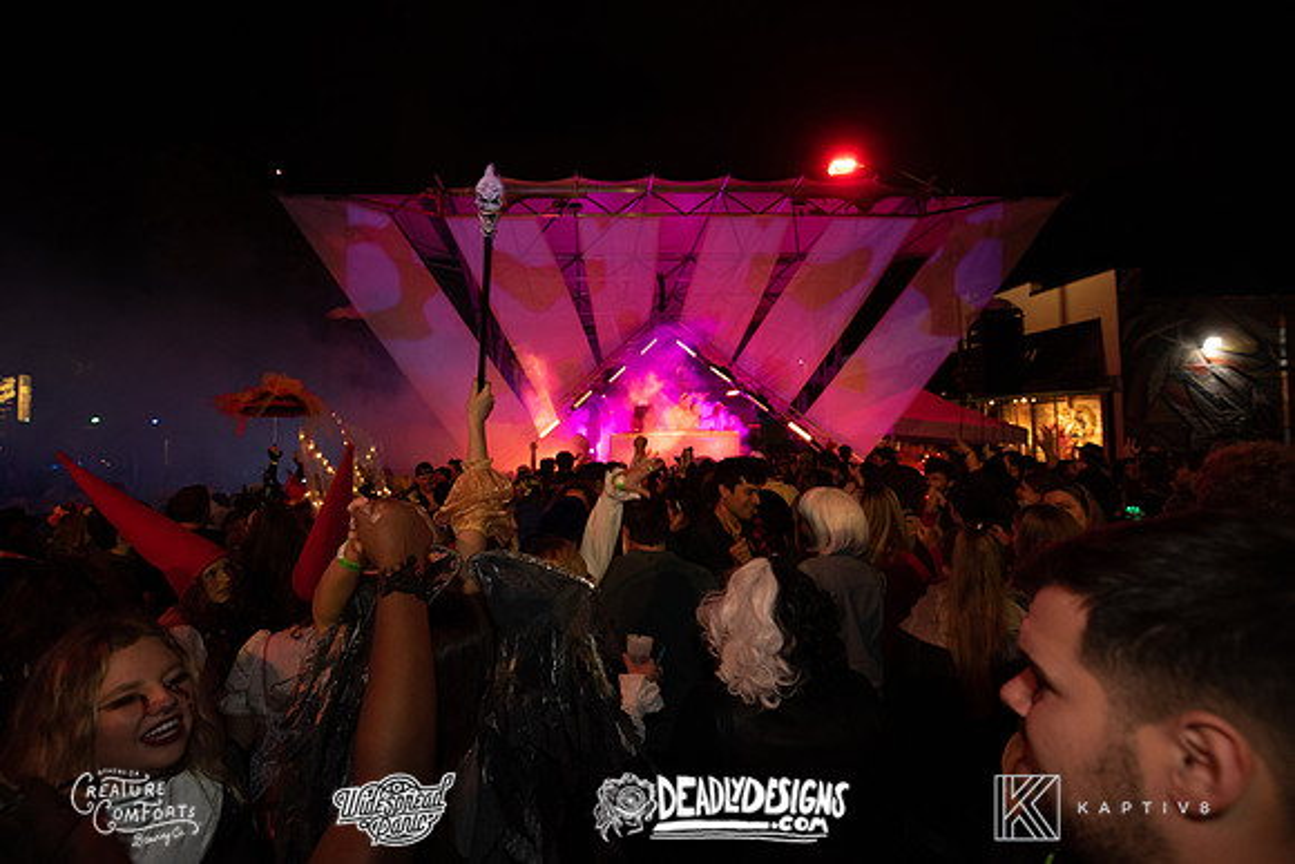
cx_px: 600
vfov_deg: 75.5
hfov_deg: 98.3
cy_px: 413
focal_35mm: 16
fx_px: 558
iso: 2000
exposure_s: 1/60
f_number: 3.5
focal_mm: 14
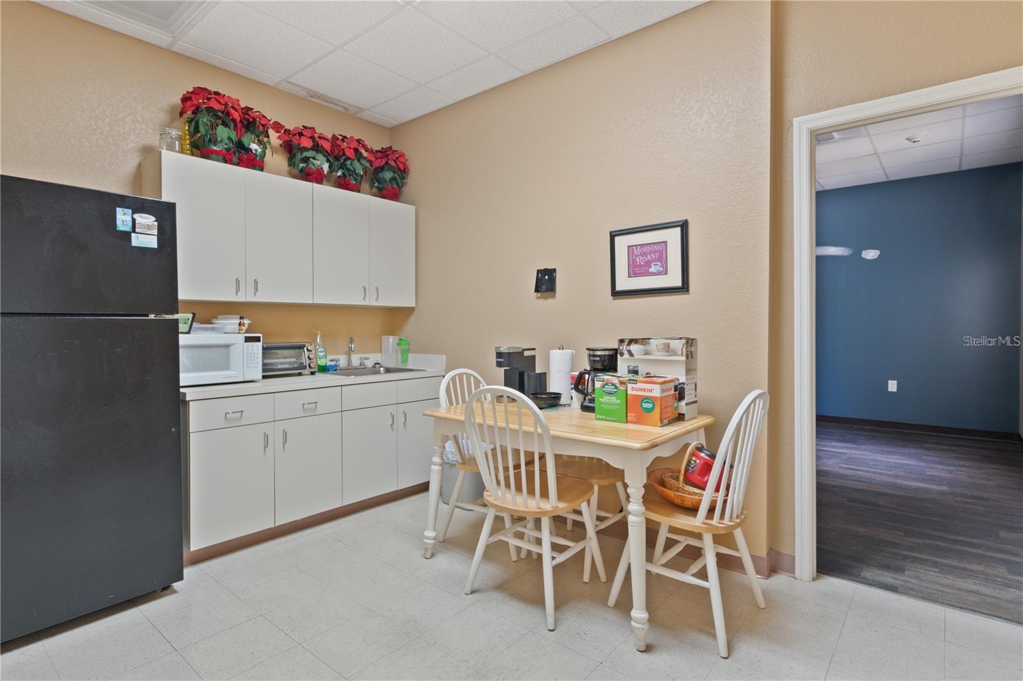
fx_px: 511
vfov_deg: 67.3
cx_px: 512
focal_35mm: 18
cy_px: 340
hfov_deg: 90.0
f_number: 9
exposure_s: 1
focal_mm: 12
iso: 200
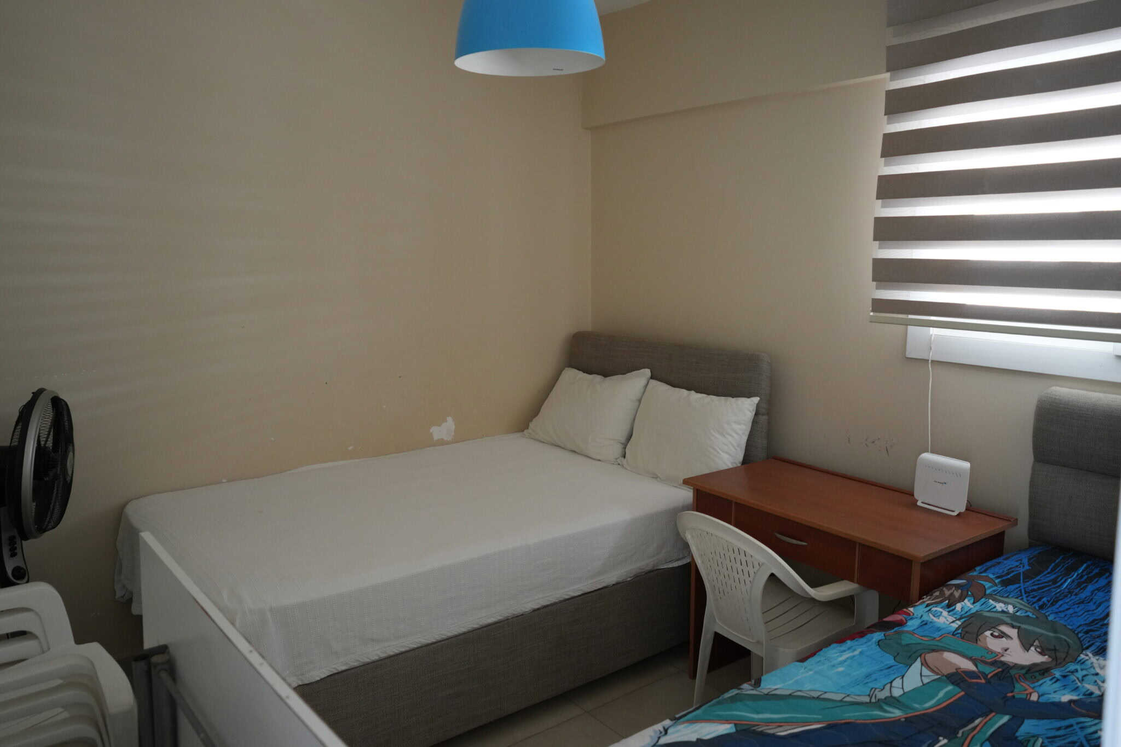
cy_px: 374
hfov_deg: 65.5
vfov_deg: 46.4
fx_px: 872
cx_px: 560
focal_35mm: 28
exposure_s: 1/160
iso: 2000
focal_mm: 28
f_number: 2.8
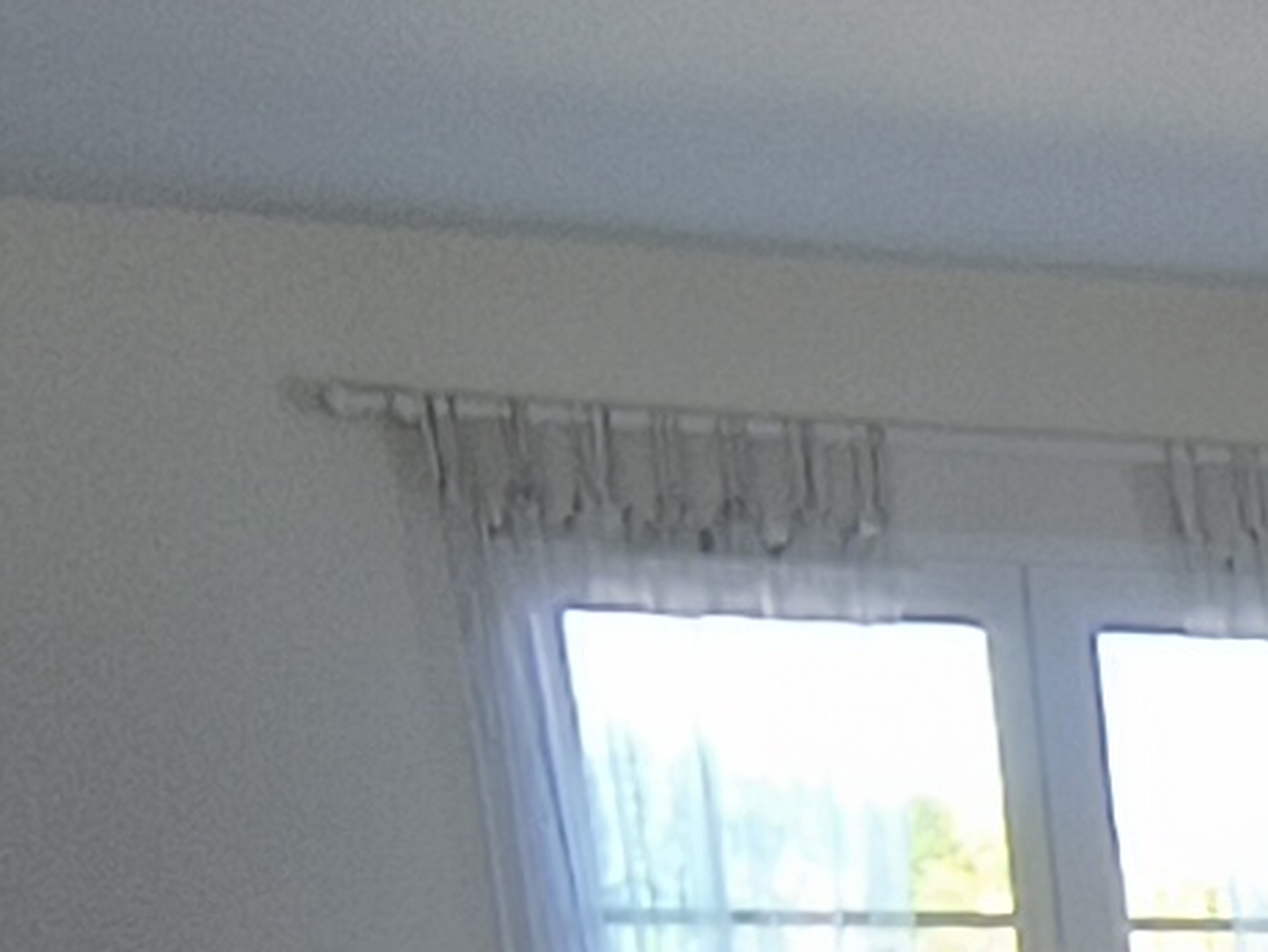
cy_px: 2258
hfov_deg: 13.6
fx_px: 4141
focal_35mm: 113
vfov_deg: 11.1
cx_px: 2874
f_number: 2.2
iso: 50
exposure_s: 1/60
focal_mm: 1.65
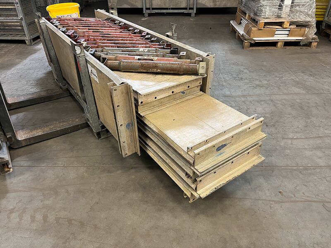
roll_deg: +0.3
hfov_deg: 67.3
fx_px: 249
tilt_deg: -34.3
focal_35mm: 26
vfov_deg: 53.1
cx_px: 166
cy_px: 124
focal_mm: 5.1
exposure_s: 1/50
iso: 160
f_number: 1.6
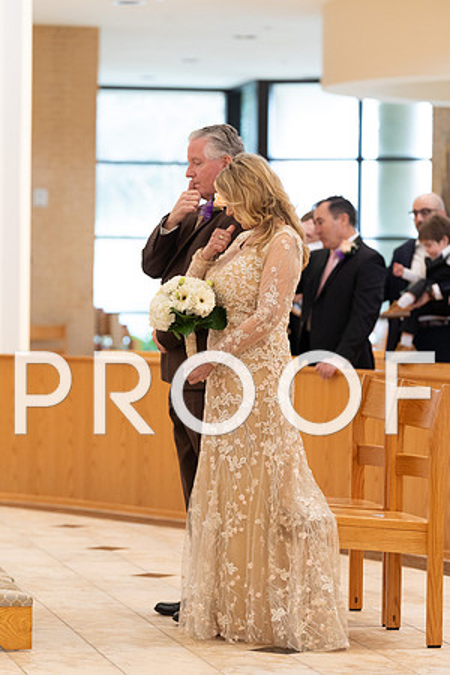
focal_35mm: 147
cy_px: 338
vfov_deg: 14.0
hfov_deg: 9.3
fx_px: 2756
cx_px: 225
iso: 3200
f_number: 4
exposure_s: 1/125
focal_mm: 147
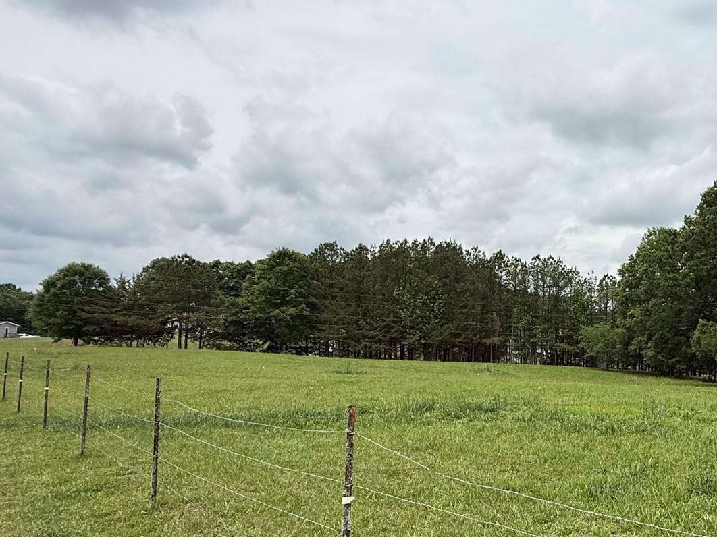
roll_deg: -1.1
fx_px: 559
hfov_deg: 58.6
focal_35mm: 27
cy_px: 301
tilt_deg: +3.3
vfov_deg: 51.2
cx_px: 605
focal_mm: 2.22
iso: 50
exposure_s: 1/2976
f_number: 2.2
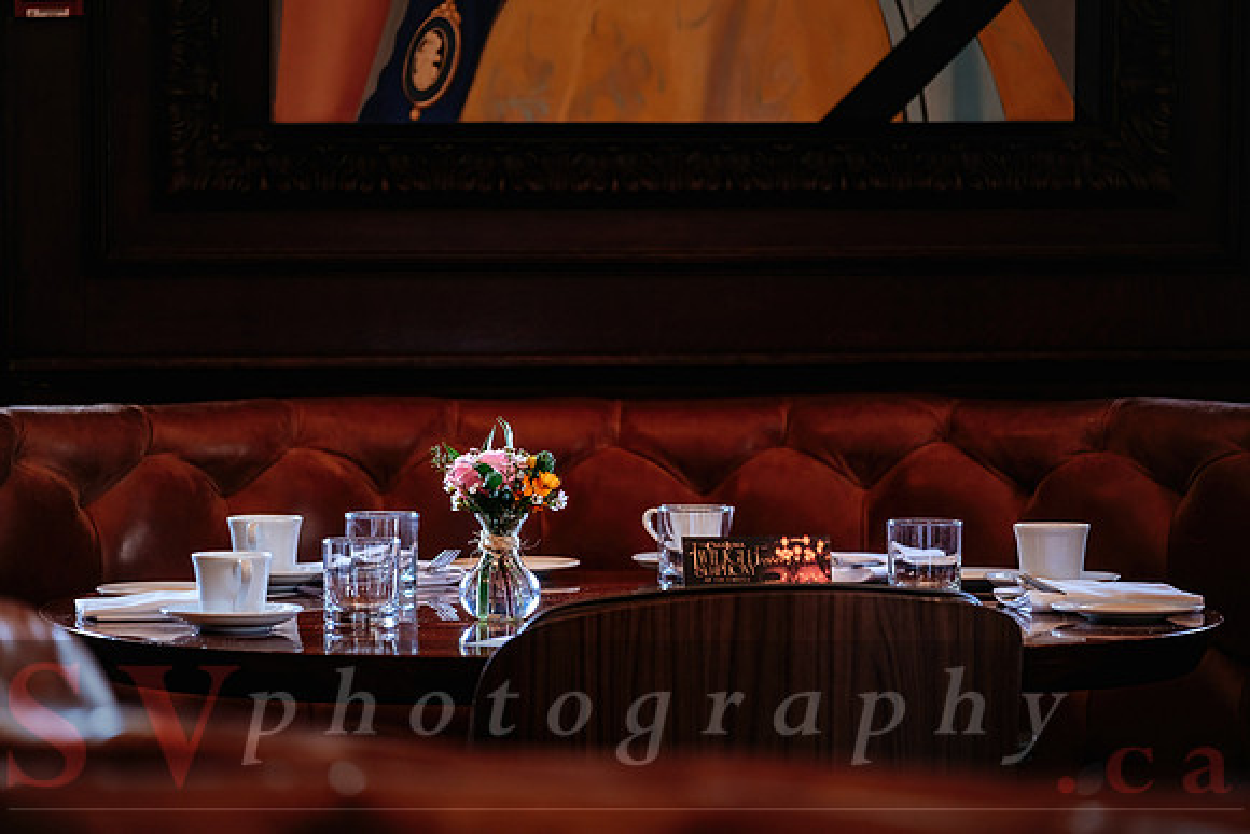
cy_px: 417
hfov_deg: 9.6
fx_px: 7462
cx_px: 625
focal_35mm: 215
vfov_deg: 6.4
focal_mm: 140
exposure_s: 1/60
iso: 200
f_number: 2.8
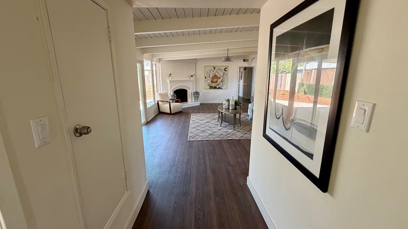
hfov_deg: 99.4
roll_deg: +0.3
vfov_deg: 67.1
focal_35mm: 16
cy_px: 115
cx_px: 208
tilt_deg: -12.7
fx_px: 173
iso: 250
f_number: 2.2
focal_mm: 2.22
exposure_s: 1/121
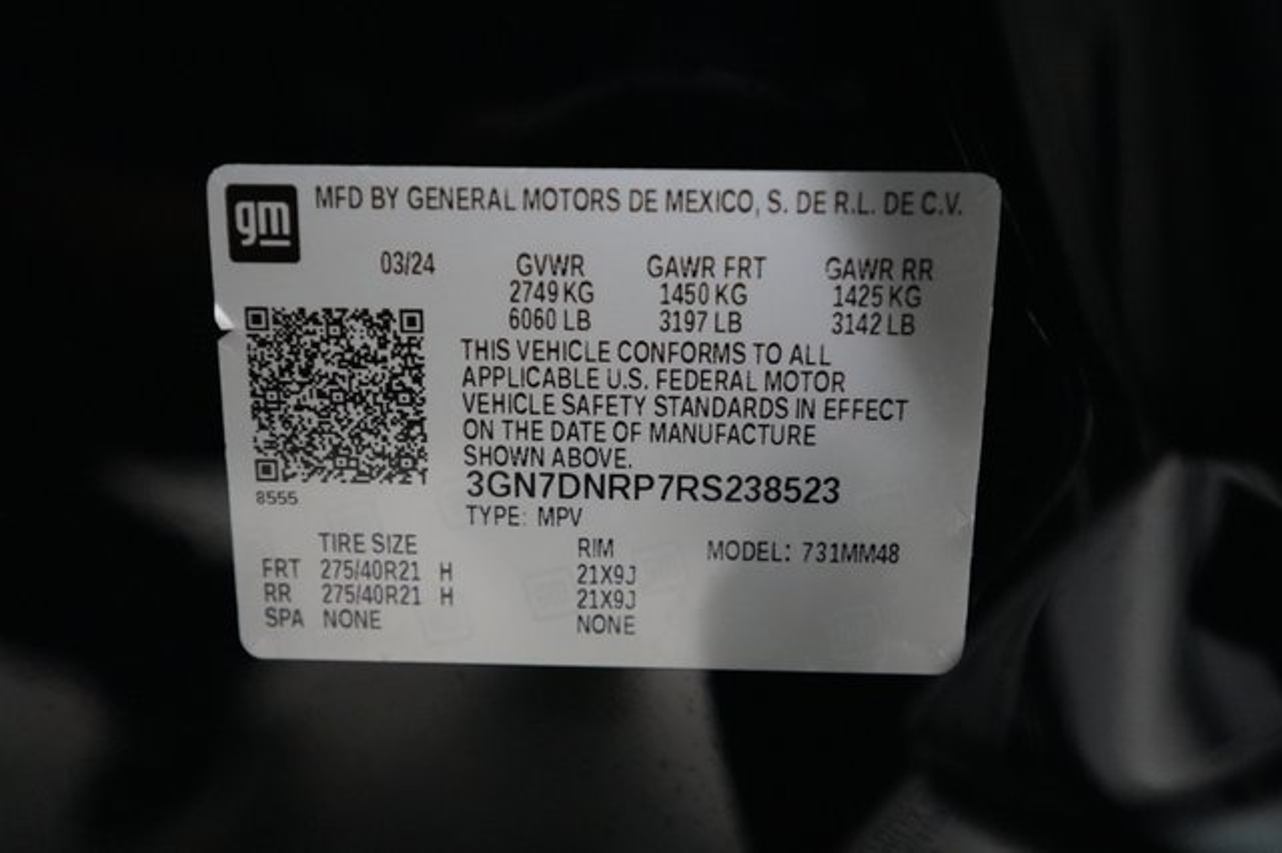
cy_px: 426
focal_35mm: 27
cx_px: 641
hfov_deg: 67.4
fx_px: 961
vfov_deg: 47.9
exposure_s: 1/100
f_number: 2.8
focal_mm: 27
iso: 12800
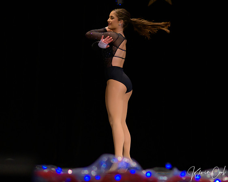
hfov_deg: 12.8
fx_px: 1014
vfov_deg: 10.3
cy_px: 96
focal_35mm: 150
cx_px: 92
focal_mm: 85
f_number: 1.8
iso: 1250
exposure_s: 1/800
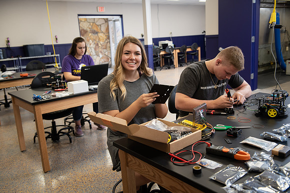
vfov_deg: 37.9
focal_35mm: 35
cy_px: 96
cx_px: 145
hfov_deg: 54.4
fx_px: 282
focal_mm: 35
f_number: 4.5
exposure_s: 1/100
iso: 800
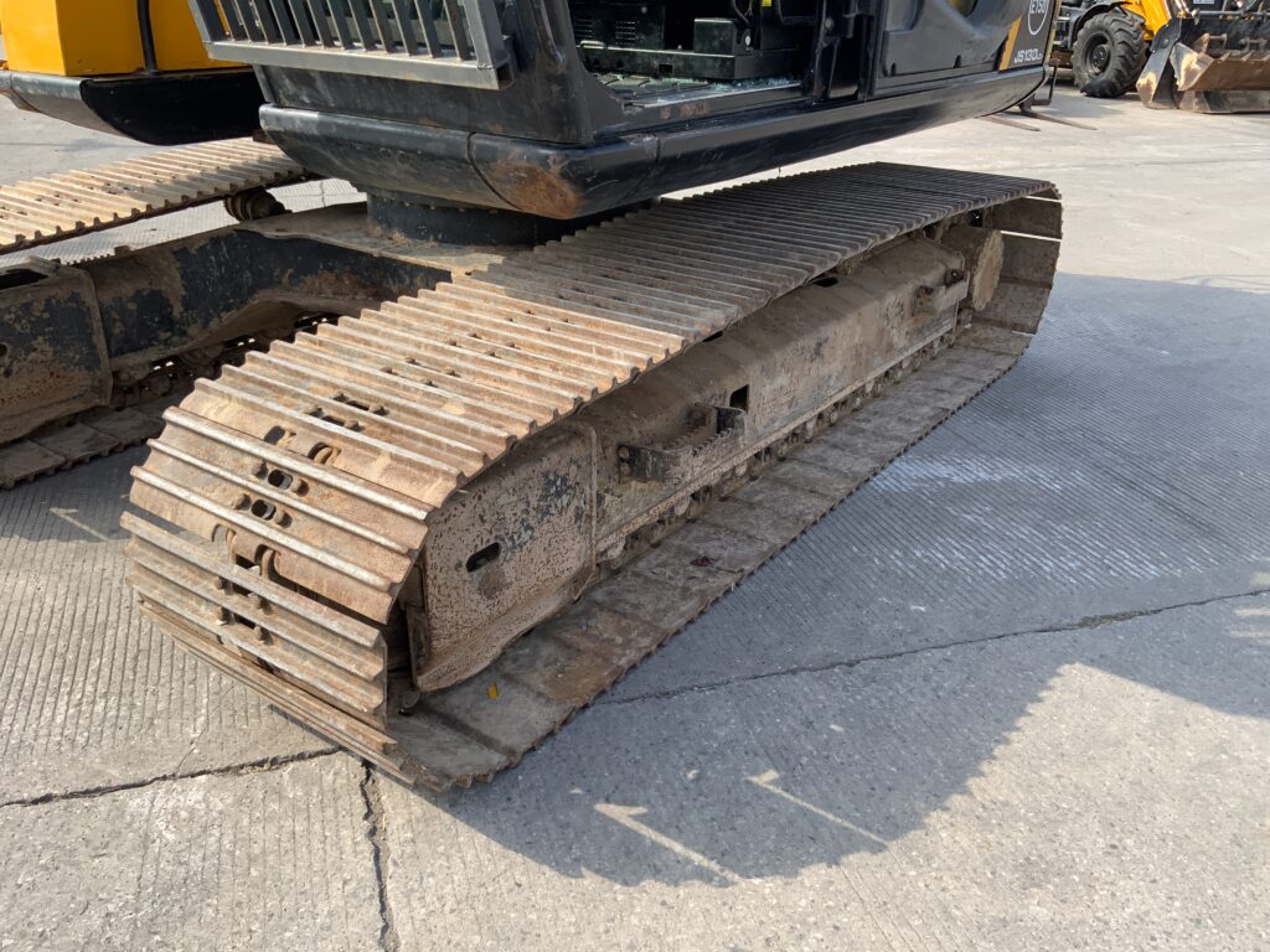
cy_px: 476
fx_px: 1064
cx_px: 635
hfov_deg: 61.7
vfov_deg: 48.2
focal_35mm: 29
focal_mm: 3
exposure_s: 1/562
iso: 16
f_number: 1.8
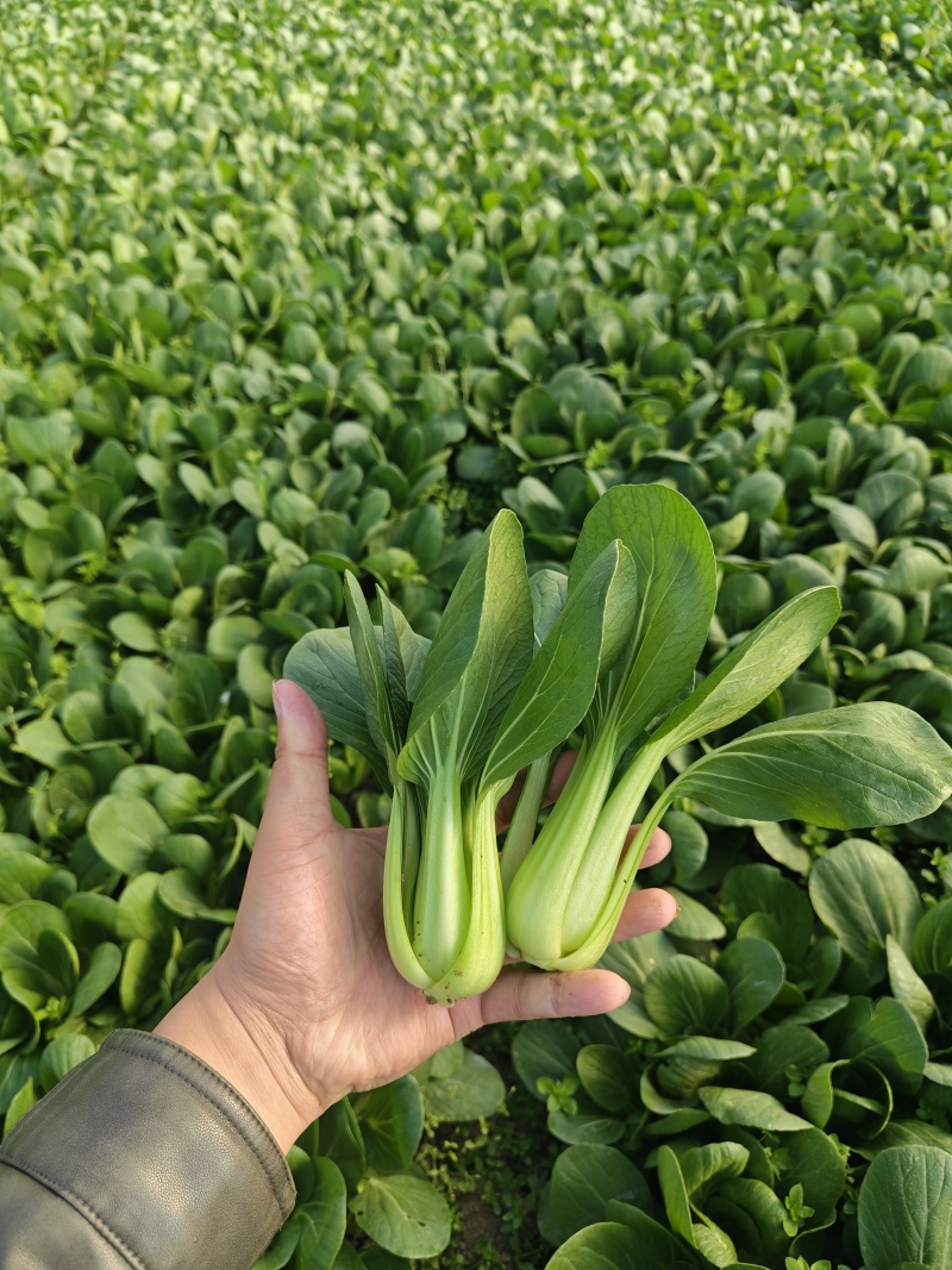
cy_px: 635
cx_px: 476
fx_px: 880
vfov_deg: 71.6
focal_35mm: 24
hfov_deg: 56.8
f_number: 1.9
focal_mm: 6.12
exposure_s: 1/240
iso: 50
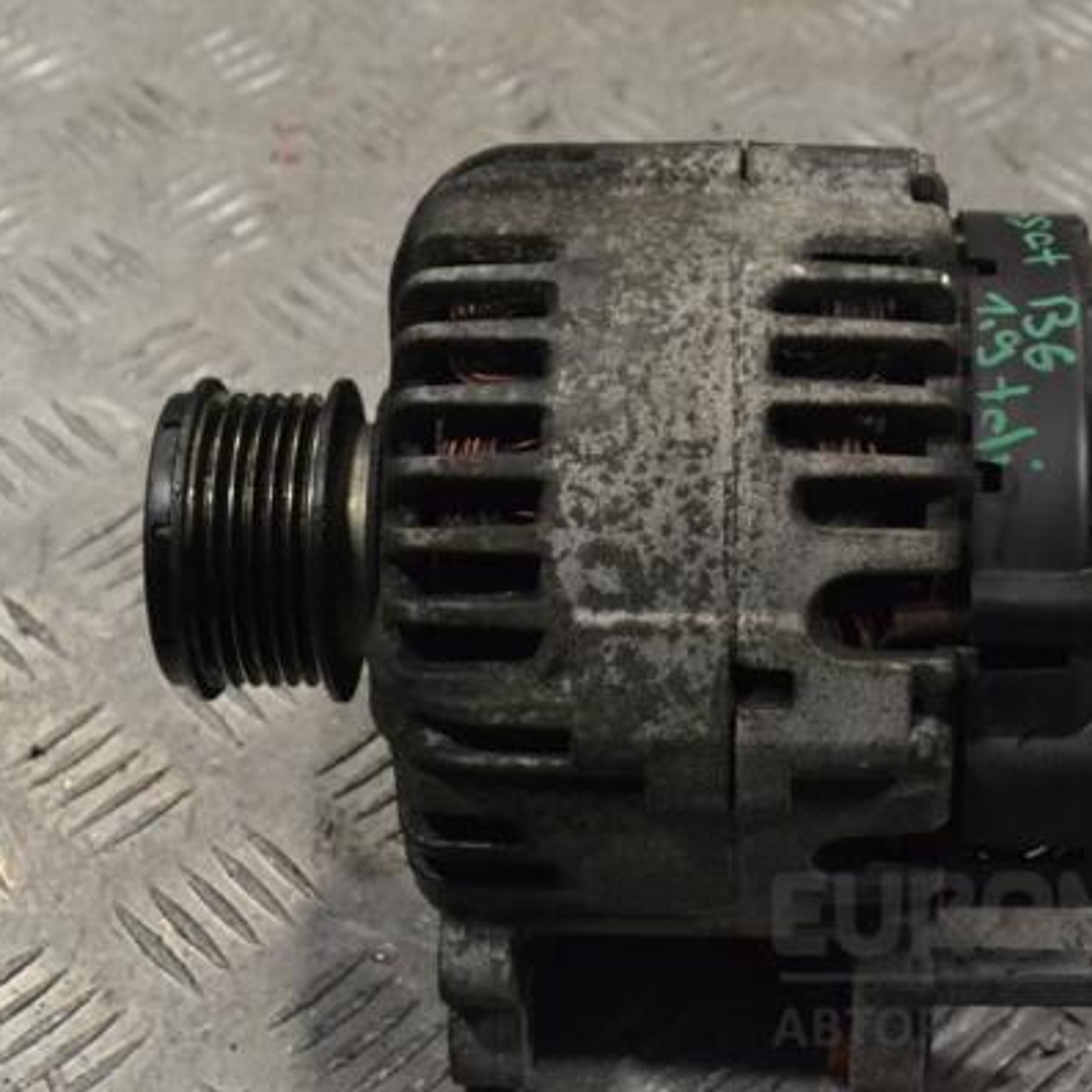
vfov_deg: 22.5
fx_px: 2748
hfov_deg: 22.4
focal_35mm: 77
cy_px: 547
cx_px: 721
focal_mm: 40
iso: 3200
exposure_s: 1/320
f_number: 10
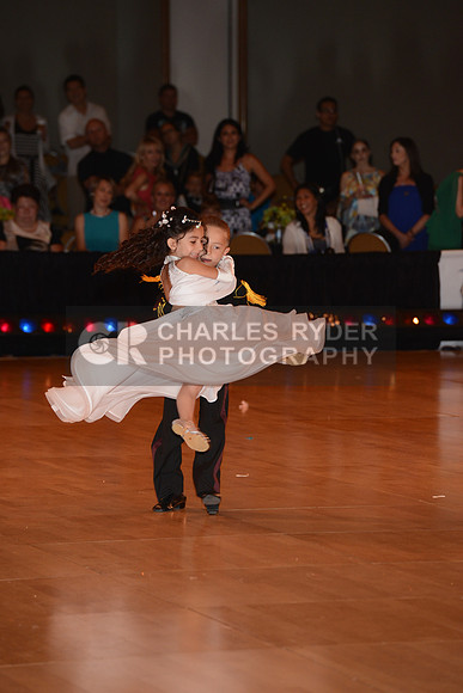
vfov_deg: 10.3
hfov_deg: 6.9
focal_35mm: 200
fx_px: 3856
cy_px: 346
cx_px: 232
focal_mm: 200
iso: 1000
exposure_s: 1/250
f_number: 5.6
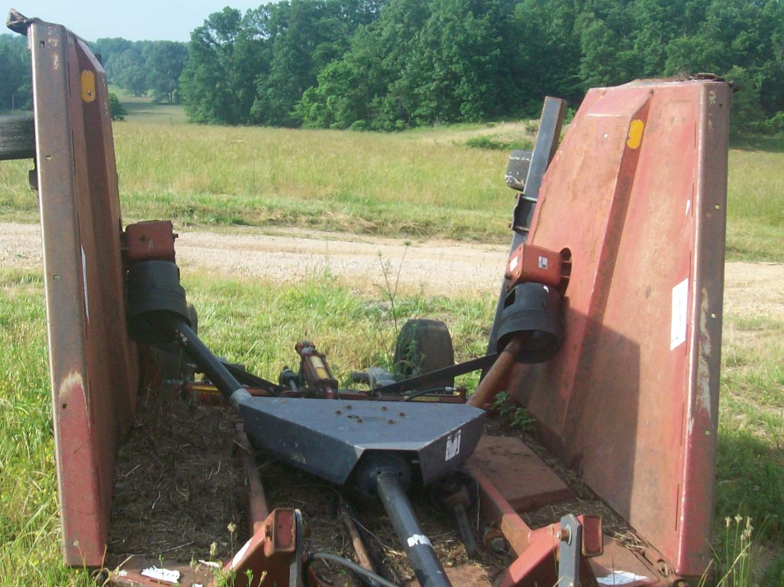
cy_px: 311
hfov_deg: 34.9
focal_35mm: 55
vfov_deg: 26.5
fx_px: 1245
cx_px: 356
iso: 80
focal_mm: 6
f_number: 4.8
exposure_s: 1/281
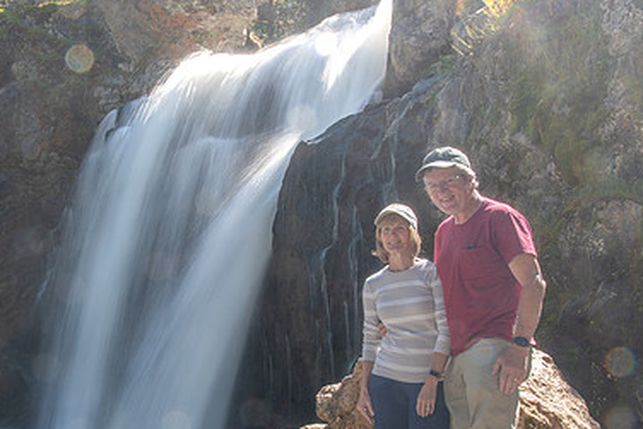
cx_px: 156
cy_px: 293
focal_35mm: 54
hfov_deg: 36.0
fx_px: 965
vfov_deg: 24.9
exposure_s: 1/5
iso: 31
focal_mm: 35
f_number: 22
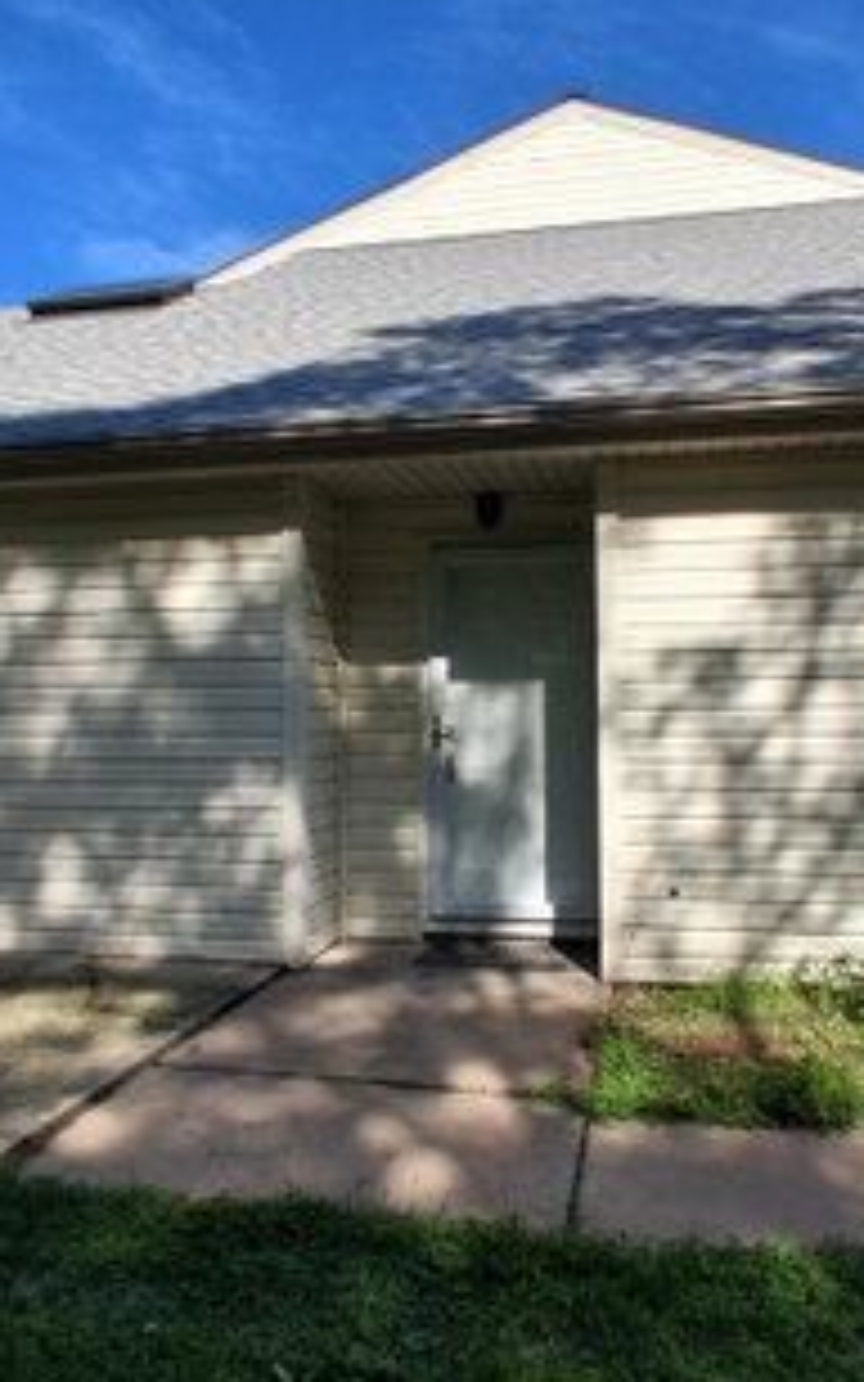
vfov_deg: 72.5
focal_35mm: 25
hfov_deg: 49.2
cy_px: 680
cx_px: 482
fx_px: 941
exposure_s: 1/1484
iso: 50
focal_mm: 1.4
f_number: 2.2
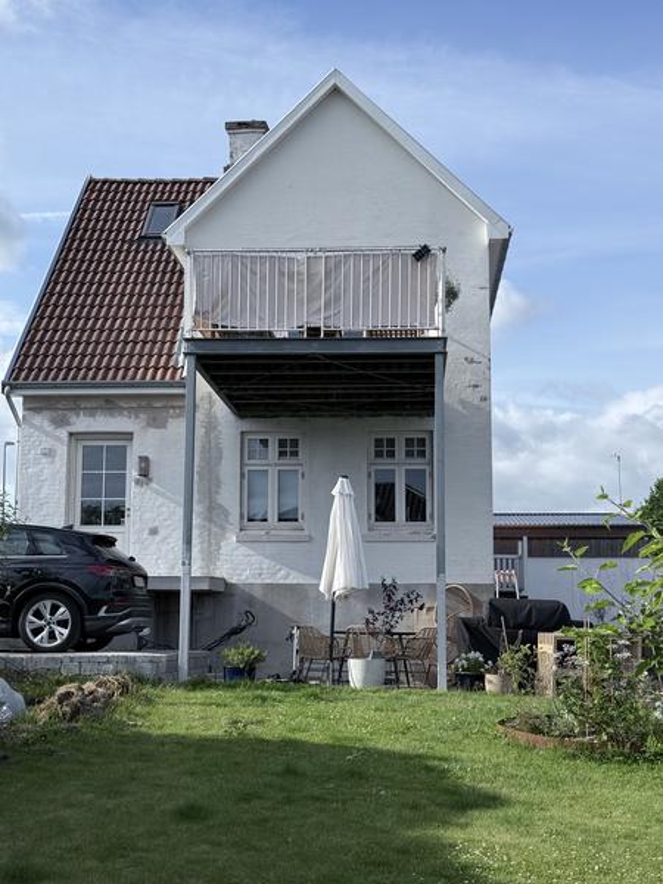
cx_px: 332
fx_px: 1226
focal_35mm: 48
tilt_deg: +9.4
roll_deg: +2.1
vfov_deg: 39.7
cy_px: 442
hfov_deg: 30.3
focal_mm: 6.76
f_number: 1.78
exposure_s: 1/3891
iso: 64
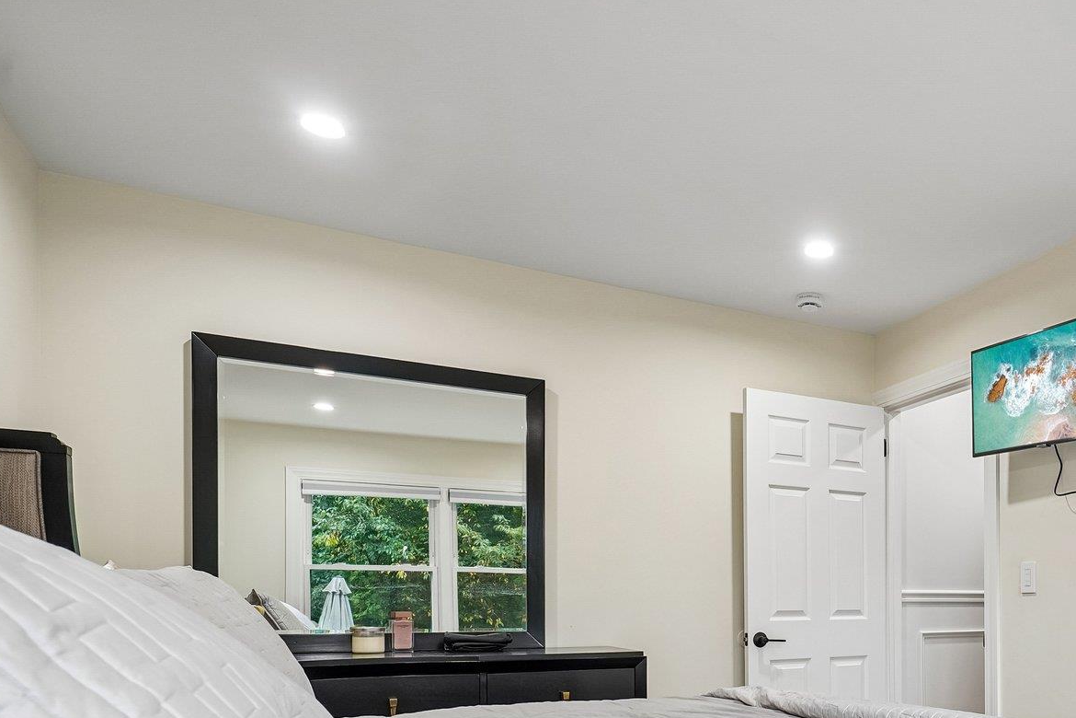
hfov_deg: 60.8
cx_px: 841
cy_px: 619
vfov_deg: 43.2
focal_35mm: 28
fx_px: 837
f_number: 8
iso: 400
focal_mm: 16
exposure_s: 1/25
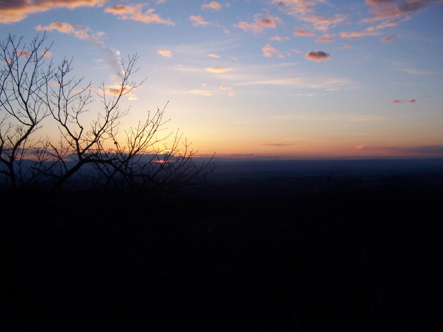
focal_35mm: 38
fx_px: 486
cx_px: 222
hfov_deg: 49.0
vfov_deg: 37.7
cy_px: 166
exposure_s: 1/400
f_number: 2.8
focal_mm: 6.3
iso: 80
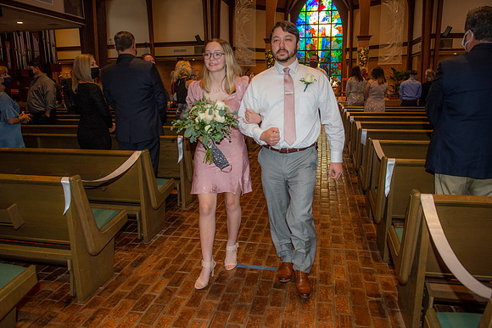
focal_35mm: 27
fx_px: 369
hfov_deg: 67.4
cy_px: 164
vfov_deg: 47.9
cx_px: 246
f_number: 5
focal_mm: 27
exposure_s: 1/125
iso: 1250
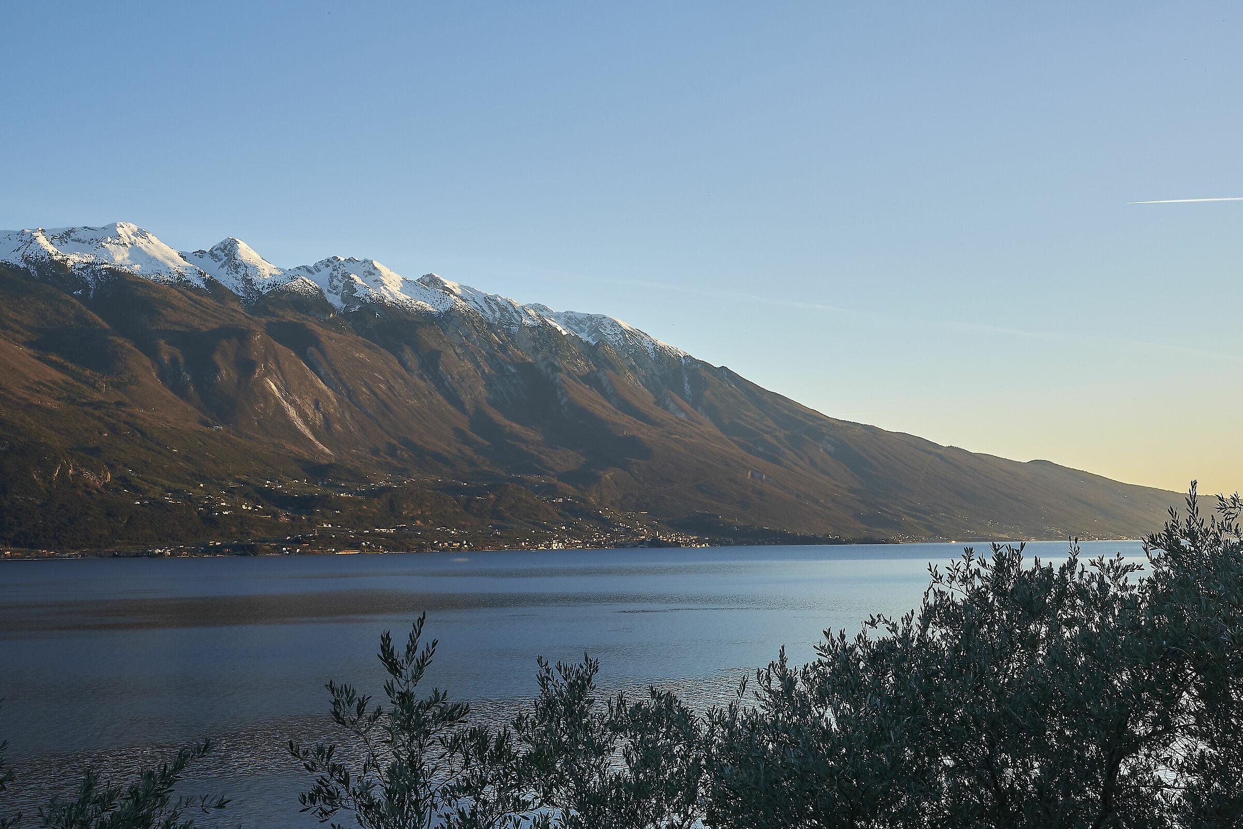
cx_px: 622
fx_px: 1416
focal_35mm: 41
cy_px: 414
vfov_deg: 32.6
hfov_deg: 47.4
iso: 500
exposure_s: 1/125
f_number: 13
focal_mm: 27
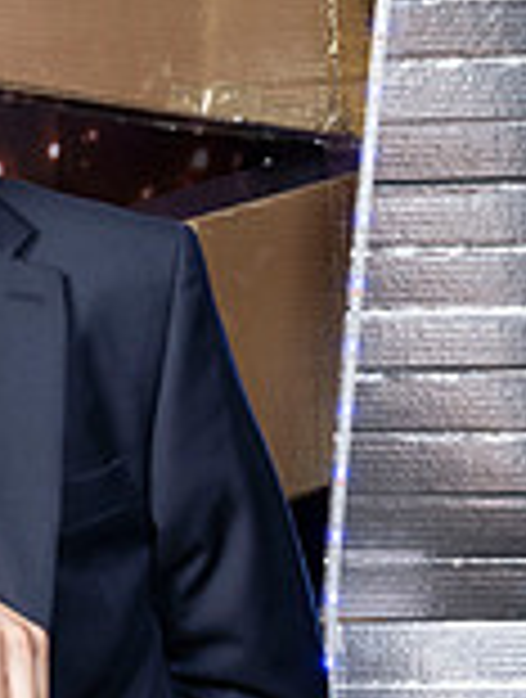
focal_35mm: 158
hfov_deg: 8.8
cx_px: -611
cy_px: 421
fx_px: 3188
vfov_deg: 12.5
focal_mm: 44
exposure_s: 1/160
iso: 320
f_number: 9
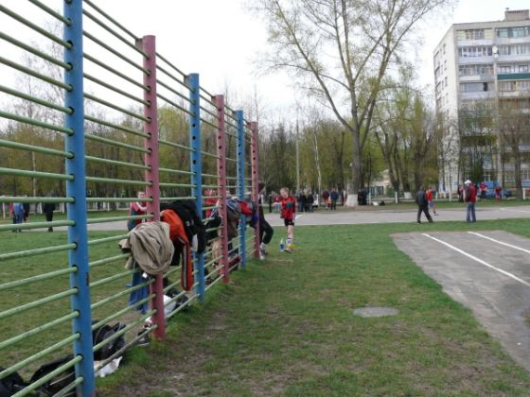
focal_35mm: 35
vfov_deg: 40.7
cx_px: 265
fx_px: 536
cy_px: 198
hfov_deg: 52.6
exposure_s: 1/250
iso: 100
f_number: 5
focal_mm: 7.4
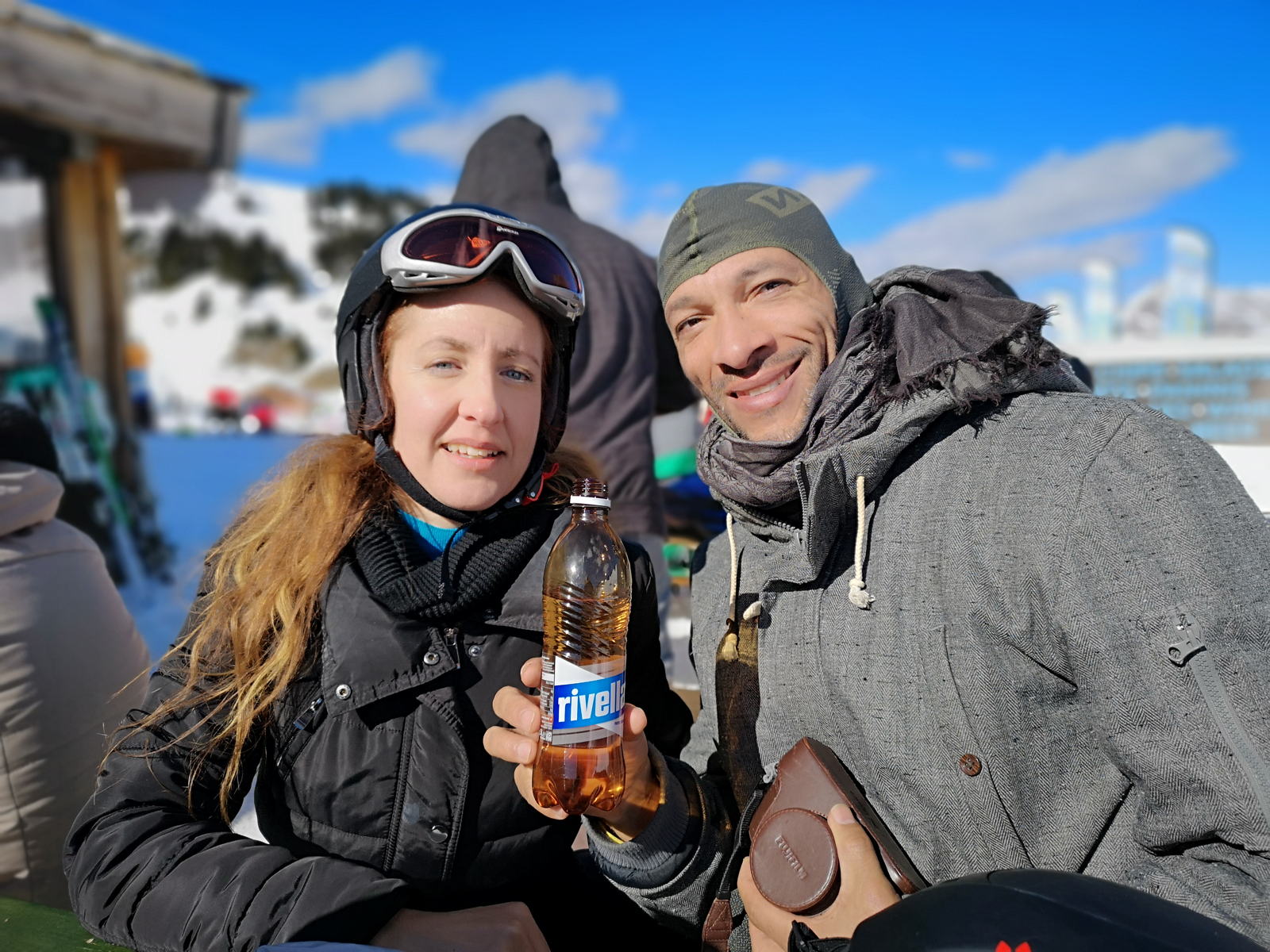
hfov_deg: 65.3
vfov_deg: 51.4
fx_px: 991
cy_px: 476
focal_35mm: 27
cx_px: 635
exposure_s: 1/2688
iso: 50
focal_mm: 3.95
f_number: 1.8
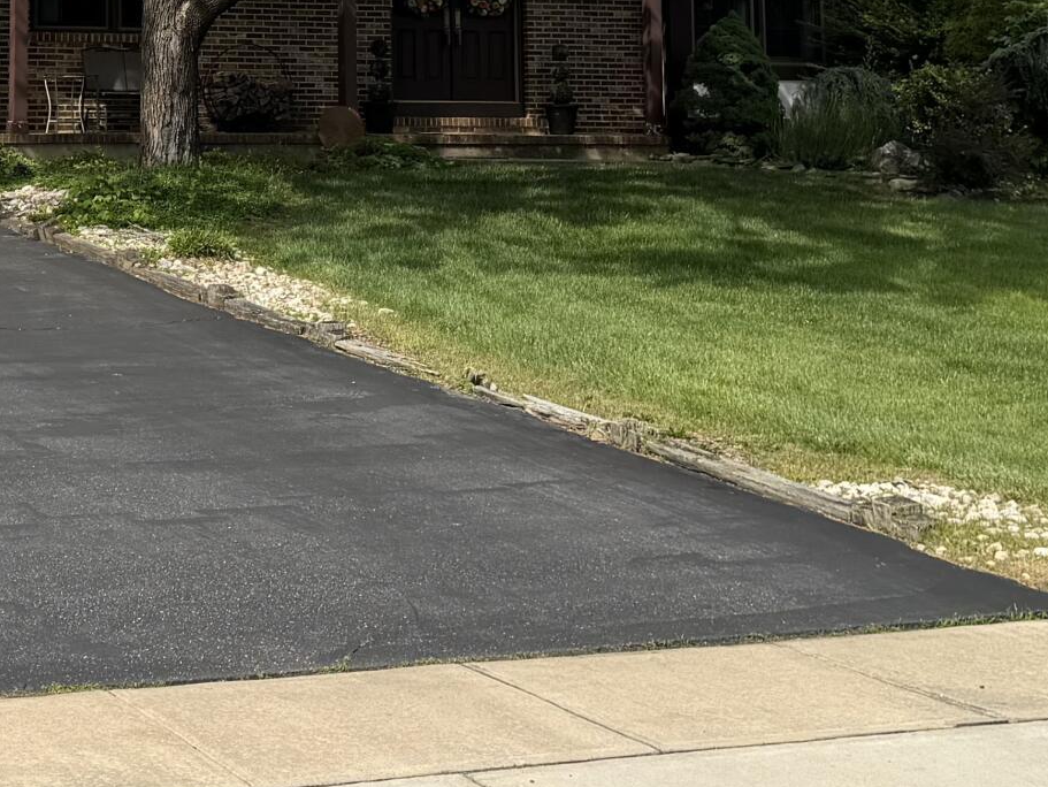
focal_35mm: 79
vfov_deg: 18.0
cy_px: -97
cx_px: 177
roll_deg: +0.3
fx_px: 2393
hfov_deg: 24.2
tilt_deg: +5.3
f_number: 1.78
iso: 80
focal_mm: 6.76
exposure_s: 1/3759
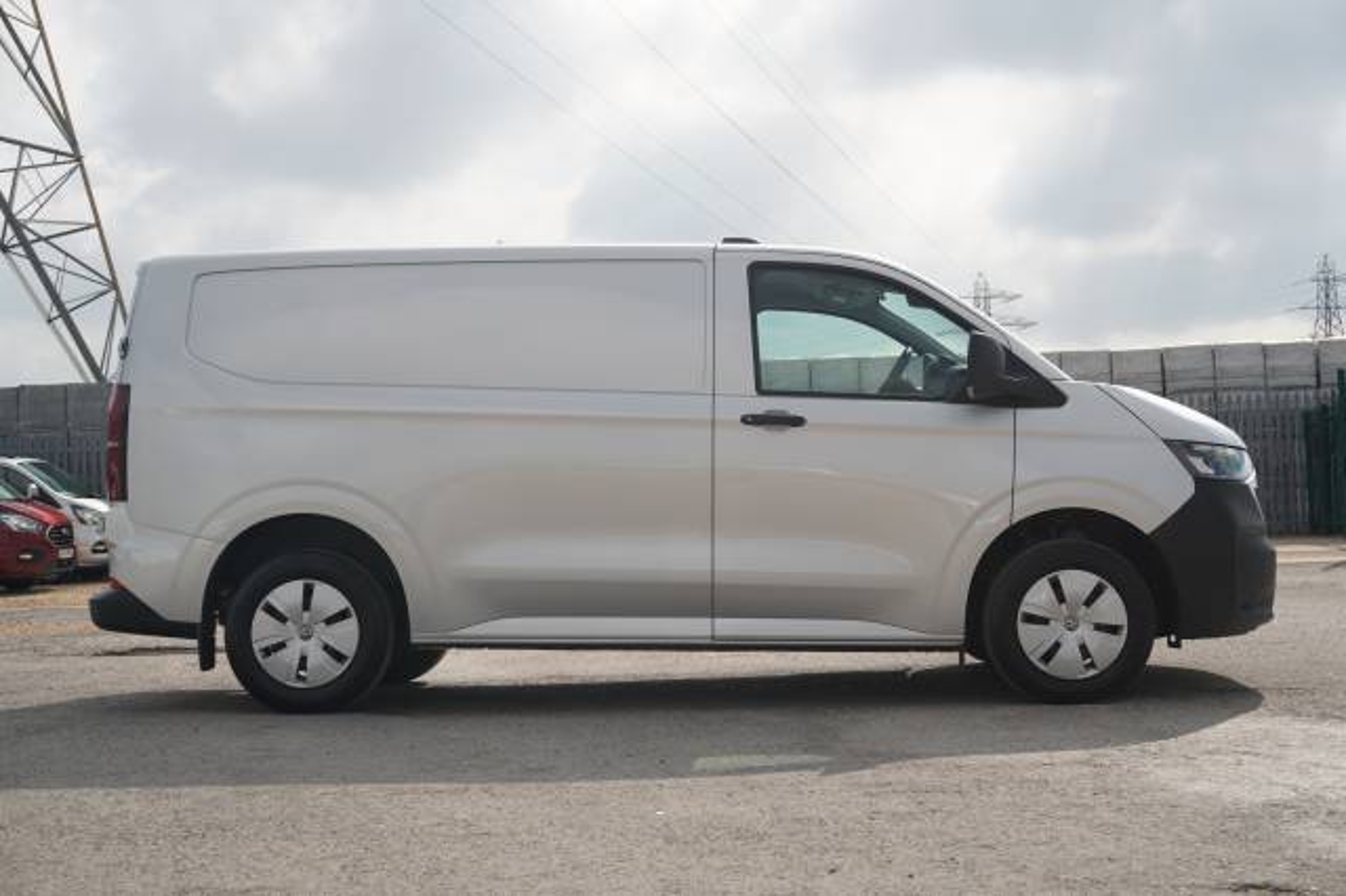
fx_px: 1850
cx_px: 673
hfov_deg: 40.0
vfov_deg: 27.2
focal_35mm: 50
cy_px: 448
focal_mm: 33
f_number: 6.3
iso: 100
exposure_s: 1/250
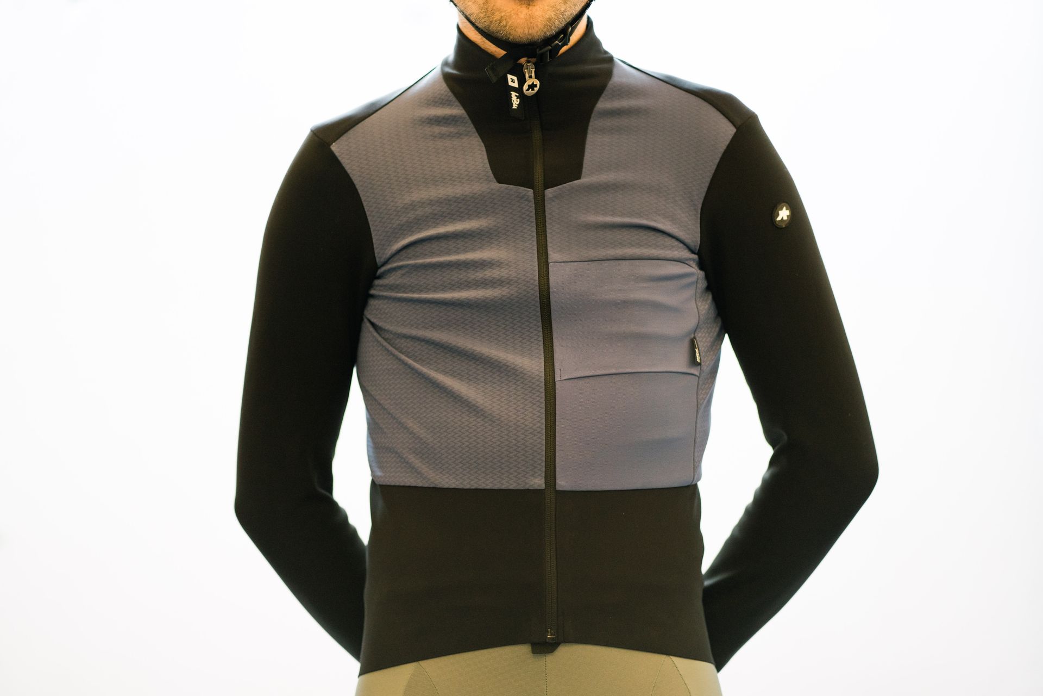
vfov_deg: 16.1
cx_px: 522
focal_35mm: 85
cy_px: 348
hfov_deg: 23.9
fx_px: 2462
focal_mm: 85
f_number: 1.8
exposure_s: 1/100
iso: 1250
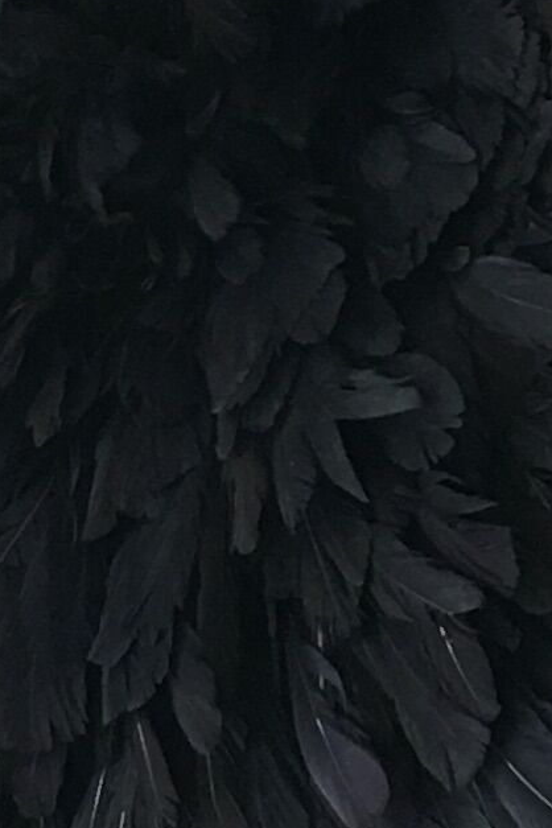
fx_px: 4462
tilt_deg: +6.3
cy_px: 77
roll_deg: -2.3
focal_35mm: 194
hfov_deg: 7.1
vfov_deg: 10.5
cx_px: 215
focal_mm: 4.15
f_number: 2.2
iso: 40
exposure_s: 1/17
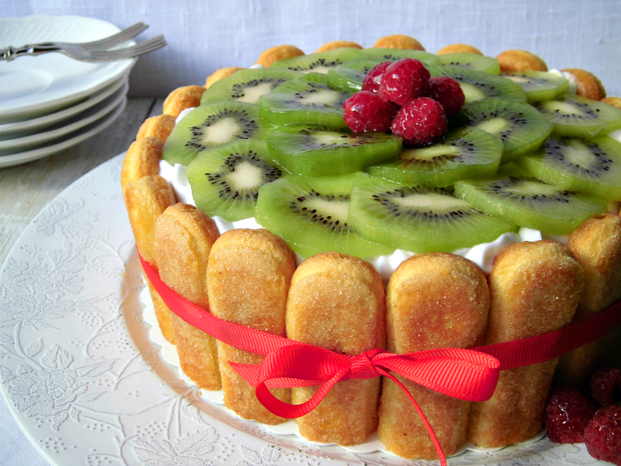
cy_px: 233
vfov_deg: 30.9
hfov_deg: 40.4
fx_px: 843
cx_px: 310
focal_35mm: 47
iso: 100
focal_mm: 8.3
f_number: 3.4
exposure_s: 1/200
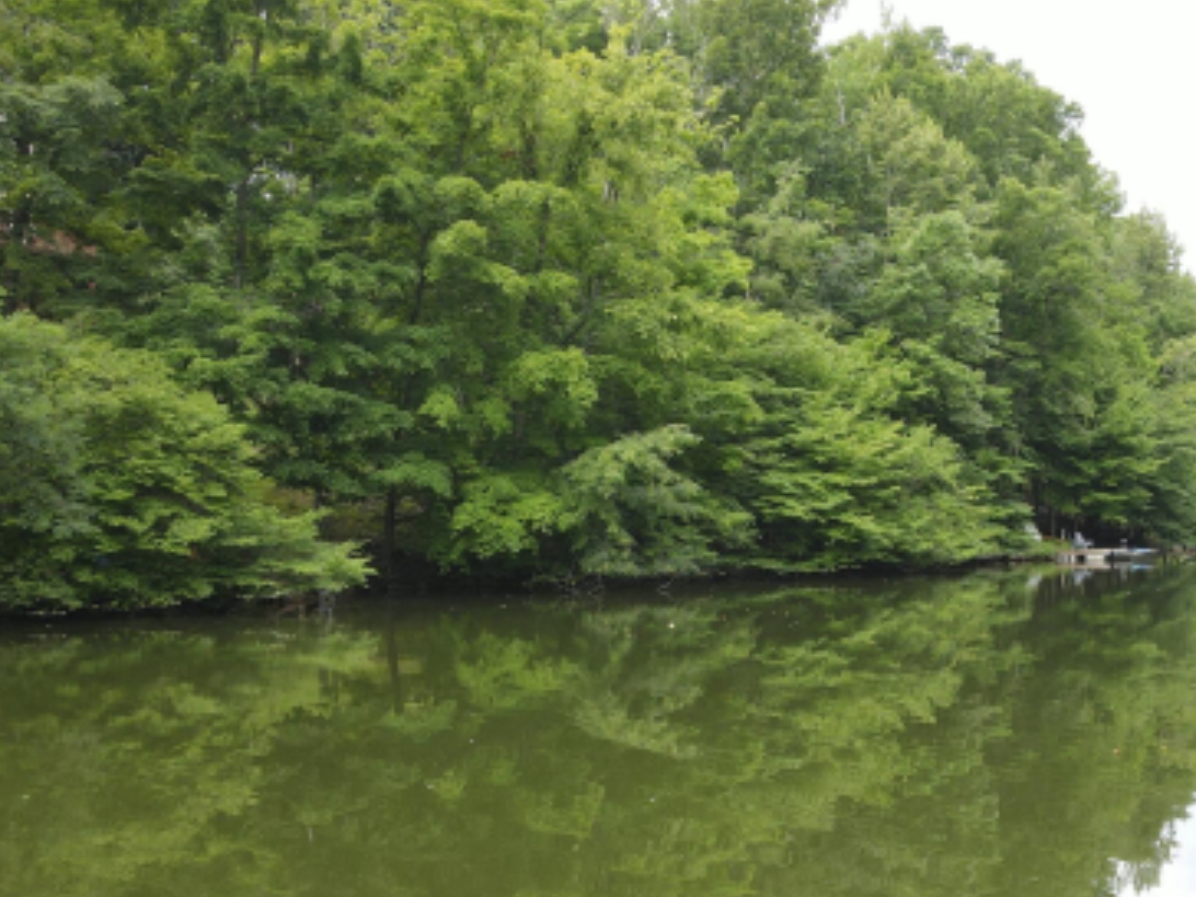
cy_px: 637
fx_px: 1520
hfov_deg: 41.9
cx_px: 862
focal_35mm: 44
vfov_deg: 32.4
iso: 100
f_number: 2.8
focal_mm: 4.5
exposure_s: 1/100
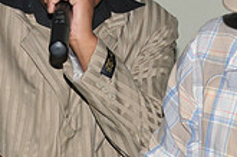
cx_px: 68
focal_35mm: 164
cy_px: 84
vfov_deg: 8.3
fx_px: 1075
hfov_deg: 12.6
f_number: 5.6
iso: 320
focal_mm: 31
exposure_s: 1/30
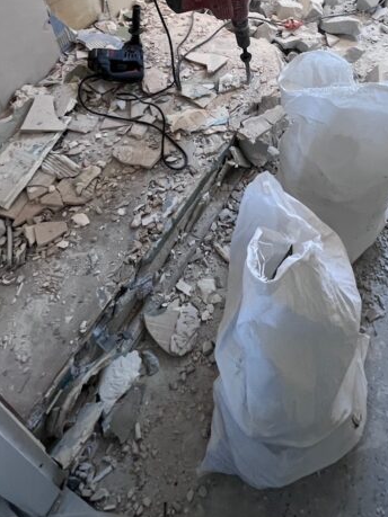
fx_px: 434
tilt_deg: -33.4
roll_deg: +0.0
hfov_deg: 47.6
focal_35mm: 29
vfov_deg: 53.2
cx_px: 249
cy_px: 43
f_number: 1.8
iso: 100
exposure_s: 1/100
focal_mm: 1.57
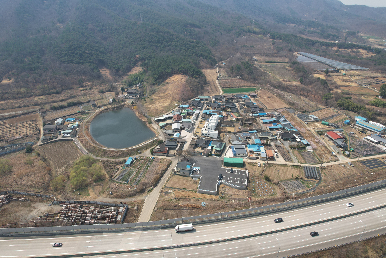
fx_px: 236
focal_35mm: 22
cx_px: 193
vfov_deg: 57.2
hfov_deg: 78.6
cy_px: 129
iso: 100
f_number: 2.8
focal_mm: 8.38
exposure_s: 1/1600
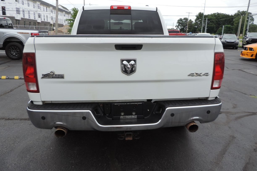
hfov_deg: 69.4
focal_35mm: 26
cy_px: 81
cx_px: 131
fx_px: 186
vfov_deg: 49.5
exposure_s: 1/200
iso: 80
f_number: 3
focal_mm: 4.3
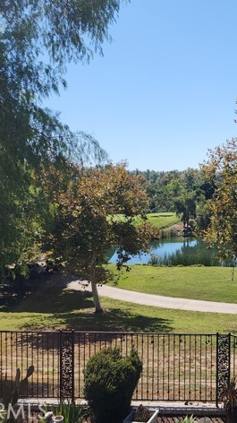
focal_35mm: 34
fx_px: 380
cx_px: 247
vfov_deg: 58.0
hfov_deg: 31.5
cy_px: 209
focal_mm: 6.4
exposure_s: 1/1022
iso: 12
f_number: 1.8
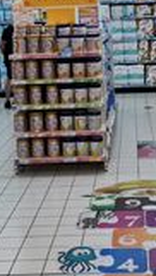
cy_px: 46
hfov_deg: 14.8
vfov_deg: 25.3
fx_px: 601
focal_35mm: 82
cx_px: 101
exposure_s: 1/100
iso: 80
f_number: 1.8
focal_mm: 4.75
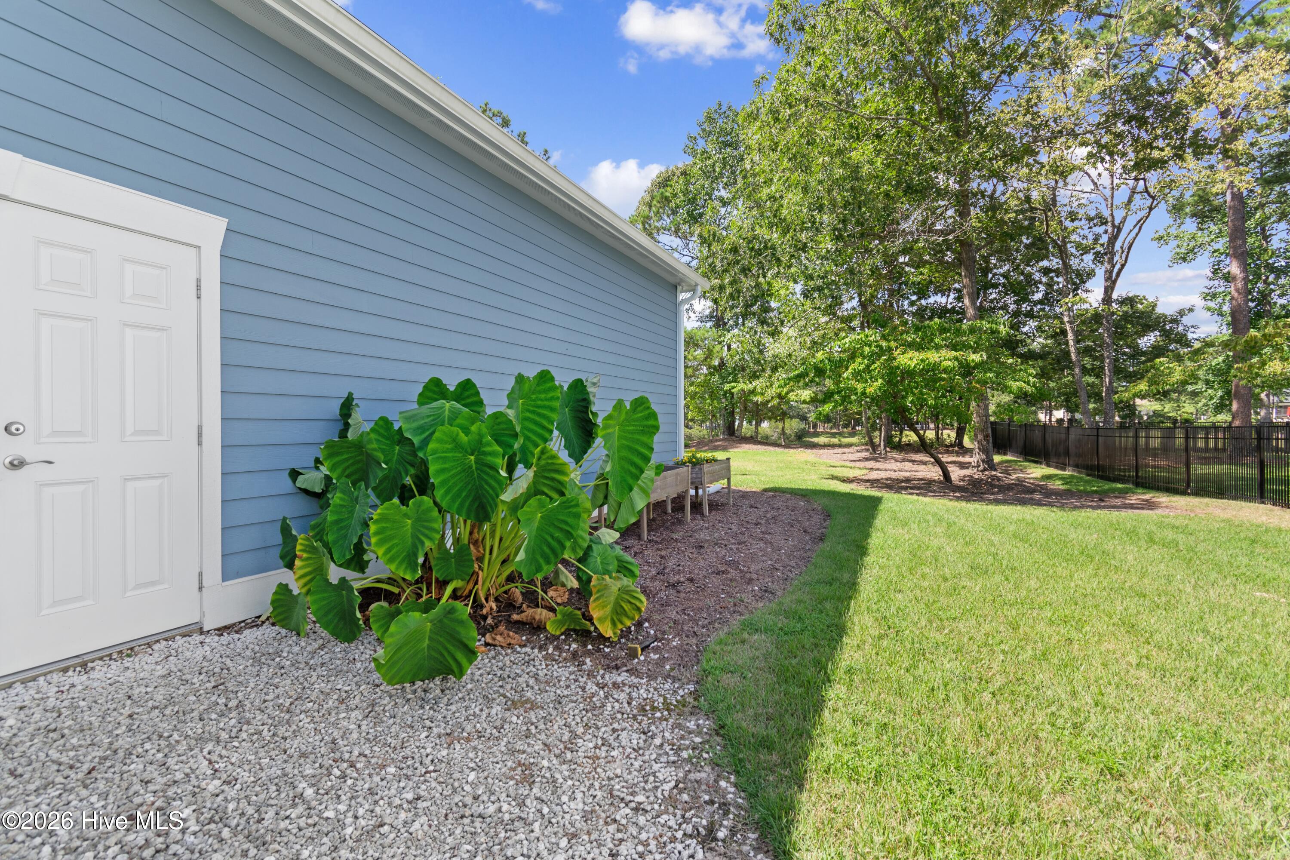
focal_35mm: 15
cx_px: 645
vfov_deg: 77.3
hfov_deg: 100.4
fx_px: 537
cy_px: 430
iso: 100
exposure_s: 1/80
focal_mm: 10
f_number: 4.5
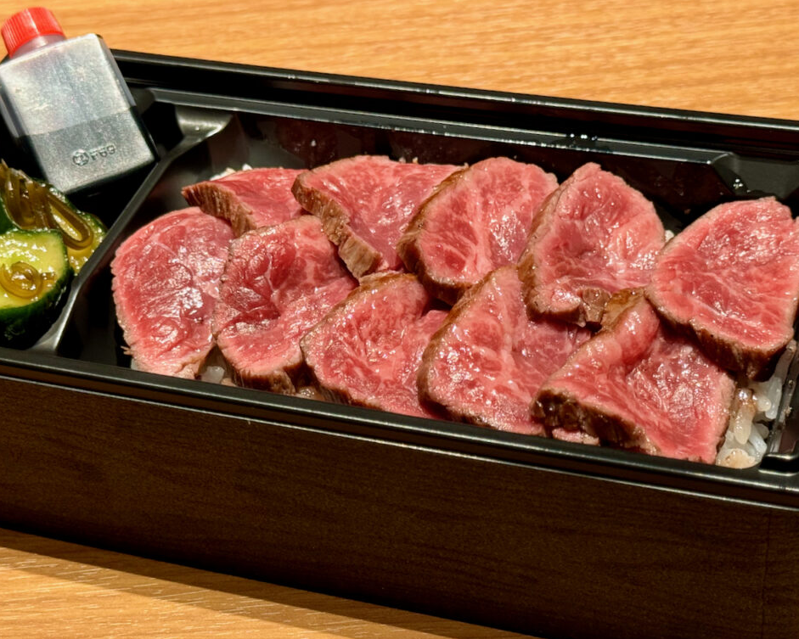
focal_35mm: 51
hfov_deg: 36.6
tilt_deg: -41.3
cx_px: 389
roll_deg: +2.2
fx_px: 1206
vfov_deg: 29.7
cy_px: 324
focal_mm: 6.76
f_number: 1.78
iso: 125
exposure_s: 1/50
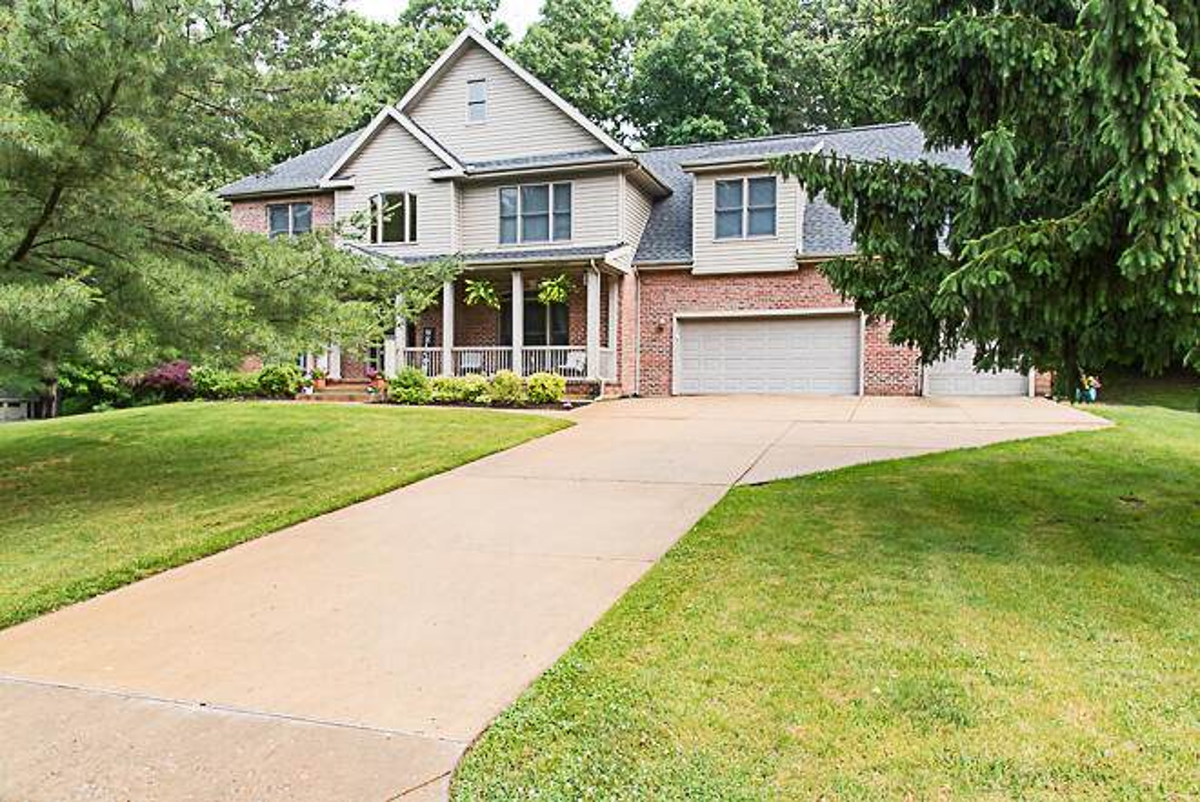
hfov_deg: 73.7
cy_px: 401
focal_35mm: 24
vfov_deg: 53.2
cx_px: 600
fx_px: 800
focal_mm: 24
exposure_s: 1/200
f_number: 9
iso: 400
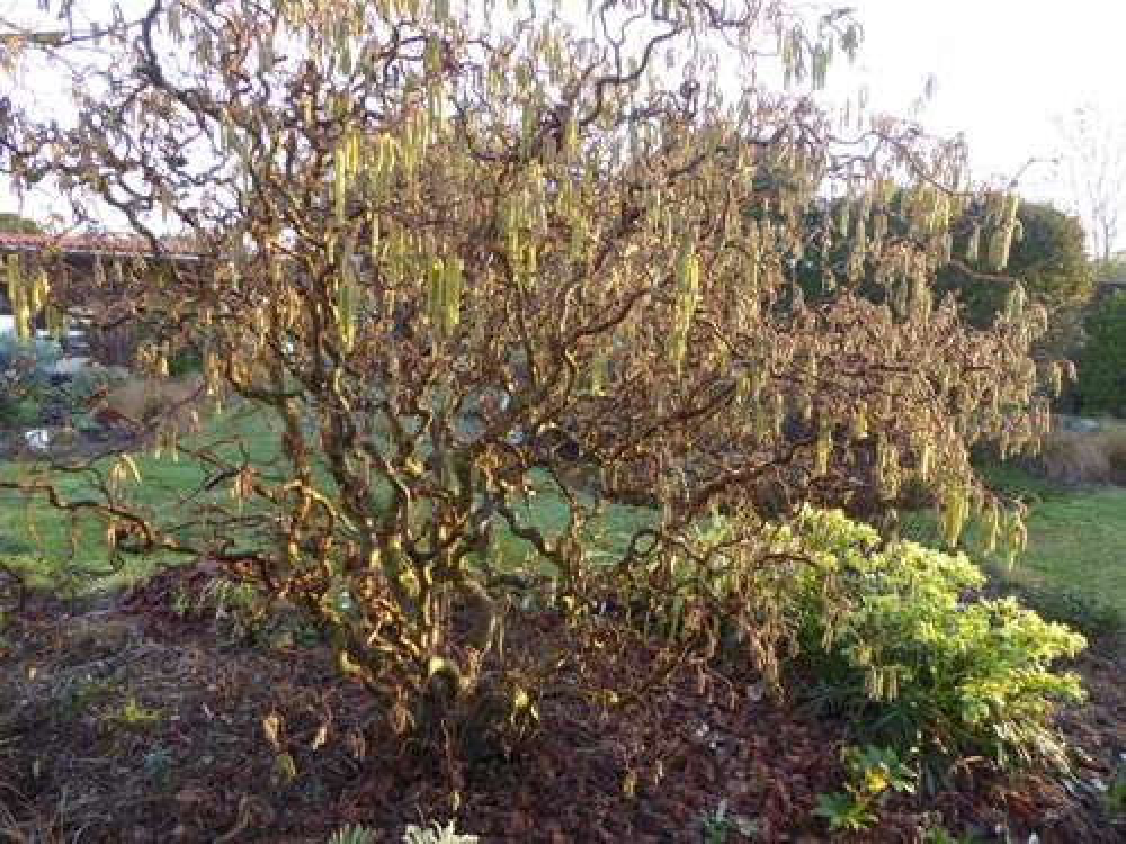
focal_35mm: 25
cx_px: 563
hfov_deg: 69.4
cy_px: 422
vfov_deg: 54.9
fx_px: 813
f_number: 3.3
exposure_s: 1/60
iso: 125
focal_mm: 4.3
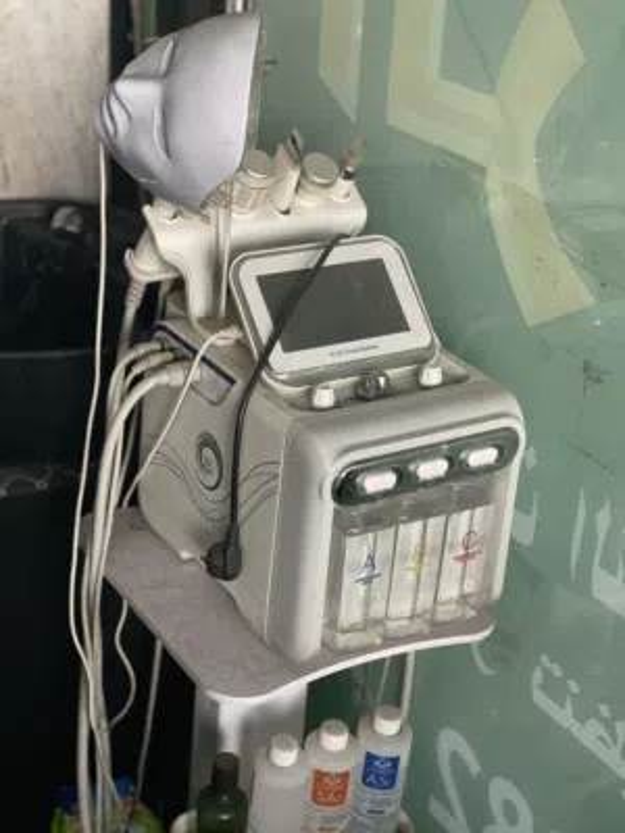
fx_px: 1541
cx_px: 312
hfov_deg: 22.9
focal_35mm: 64
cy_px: 416
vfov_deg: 30.3
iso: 400
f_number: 2.2
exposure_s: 1/17
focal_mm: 7.5
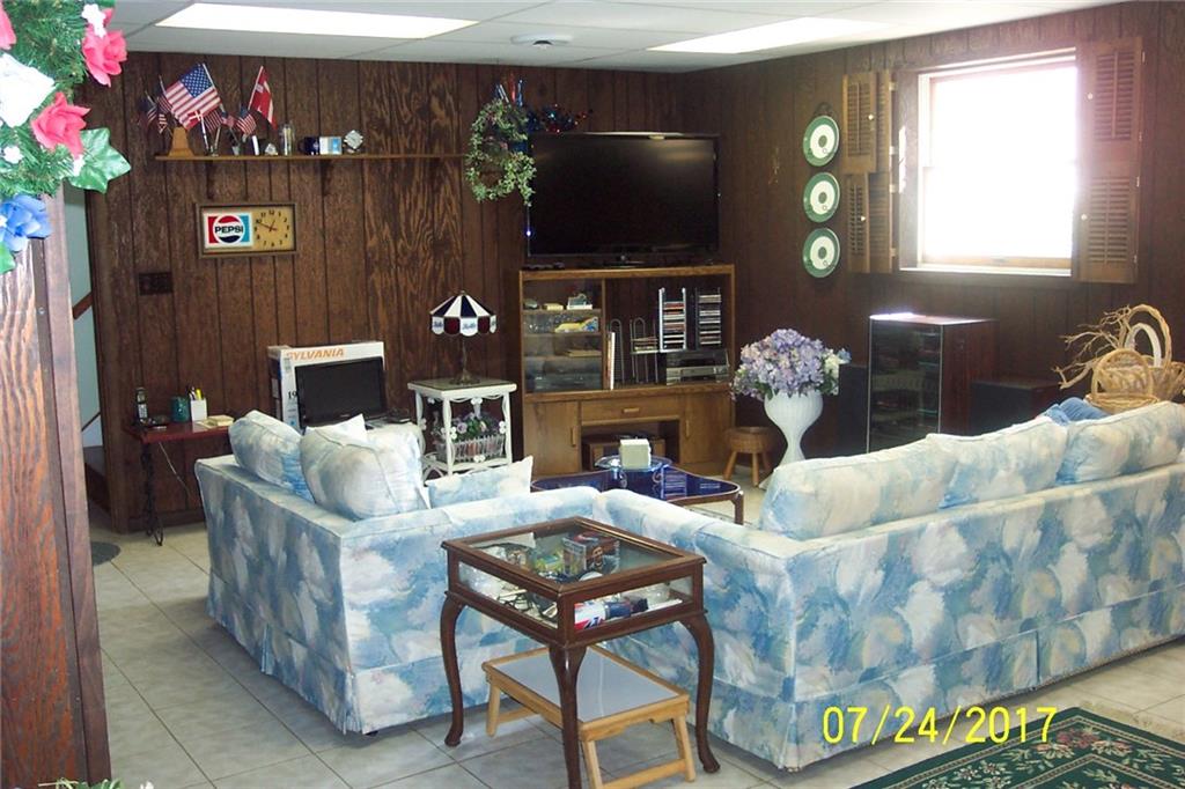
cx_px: 592
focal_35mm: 38
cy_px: 394
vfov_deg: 35.0
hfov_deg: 50.7
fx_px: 1250
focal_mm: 8
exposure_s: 1/30
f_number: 2.8
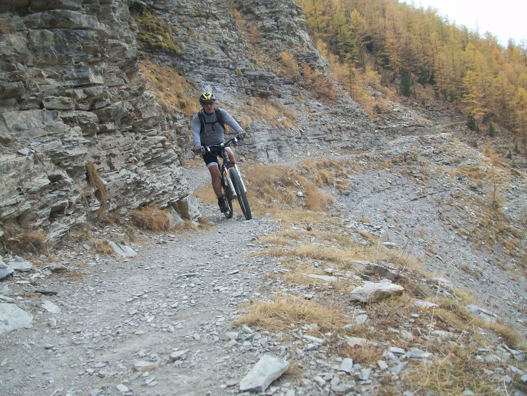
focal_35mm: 34
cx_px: 264
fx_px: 518
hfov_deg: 53.9
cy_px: 198
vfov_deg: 41.8
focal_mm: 5.7
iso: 80
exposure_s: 1/320
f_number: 2.8
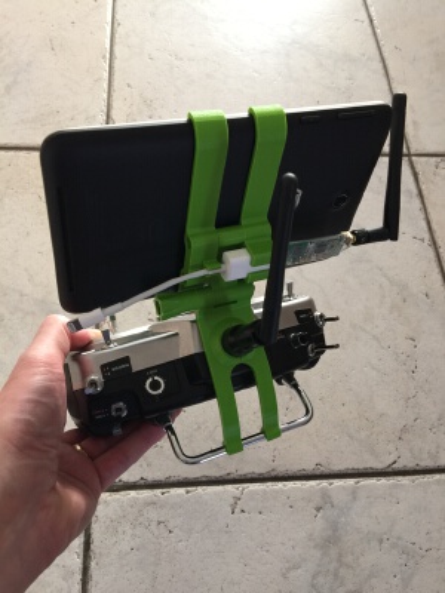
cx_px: 222
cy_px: 296
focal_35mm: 29
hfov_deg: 48.2
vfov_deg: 61.7
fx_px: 497
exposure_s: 1/15
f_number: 2.2
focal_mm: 4.15
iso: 80
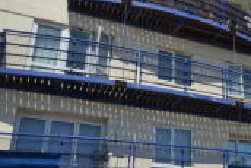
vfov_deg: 28.3
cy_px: 96
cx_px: 229
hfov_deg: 38.3
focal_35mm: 48
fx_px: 333
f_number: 13
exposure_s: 1/640
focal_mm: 11.5
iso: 400
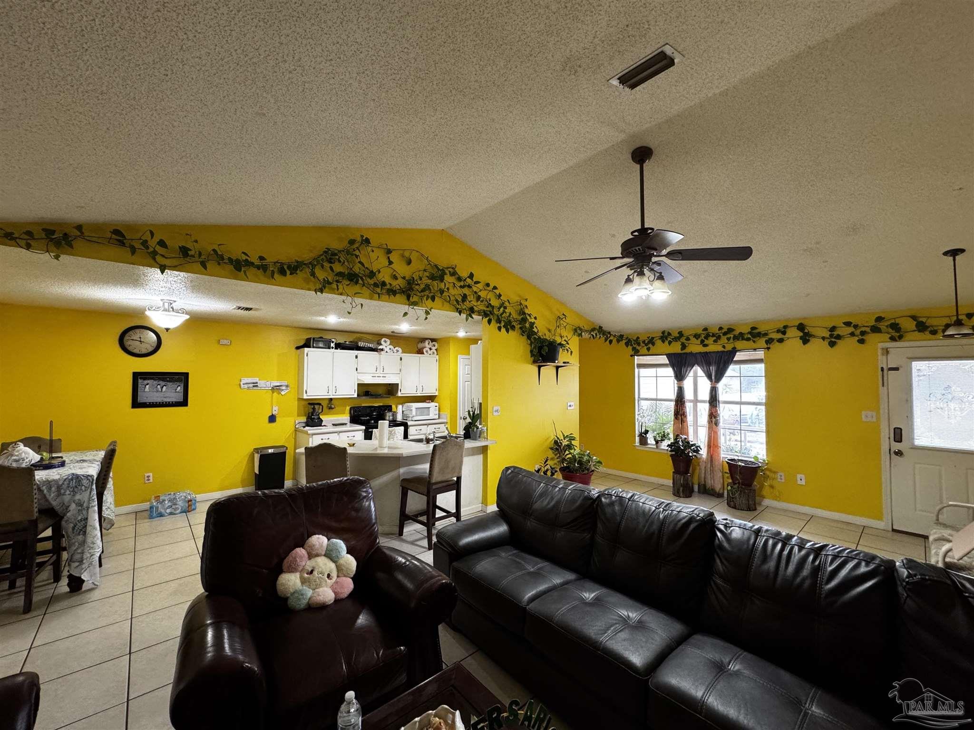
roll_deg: -0.6
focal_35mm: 14
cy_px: 365
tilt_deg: +2.2
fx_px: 394
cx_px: 487
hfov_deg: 102.1
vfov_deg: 85.7
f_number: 2.2
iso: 320
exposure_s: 1/60
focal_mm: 2.22
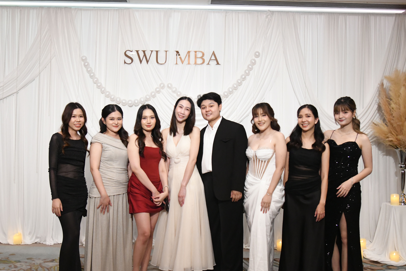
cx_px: 191
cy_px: 143
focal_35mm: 39
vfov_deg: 34.2
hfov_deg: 49.5
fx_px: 440
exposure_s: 1/400
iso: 8000
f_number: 4
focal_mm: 31
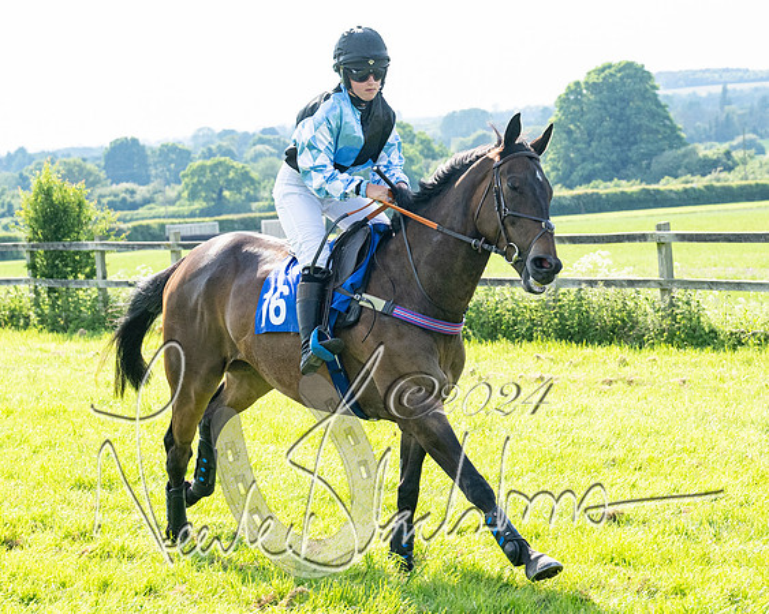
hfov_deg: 12.0
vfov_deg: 9.6
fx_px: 3642
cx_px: 466
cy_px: 210
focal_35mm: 160
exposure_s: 1/2000
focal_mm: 72
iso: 400
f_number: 5
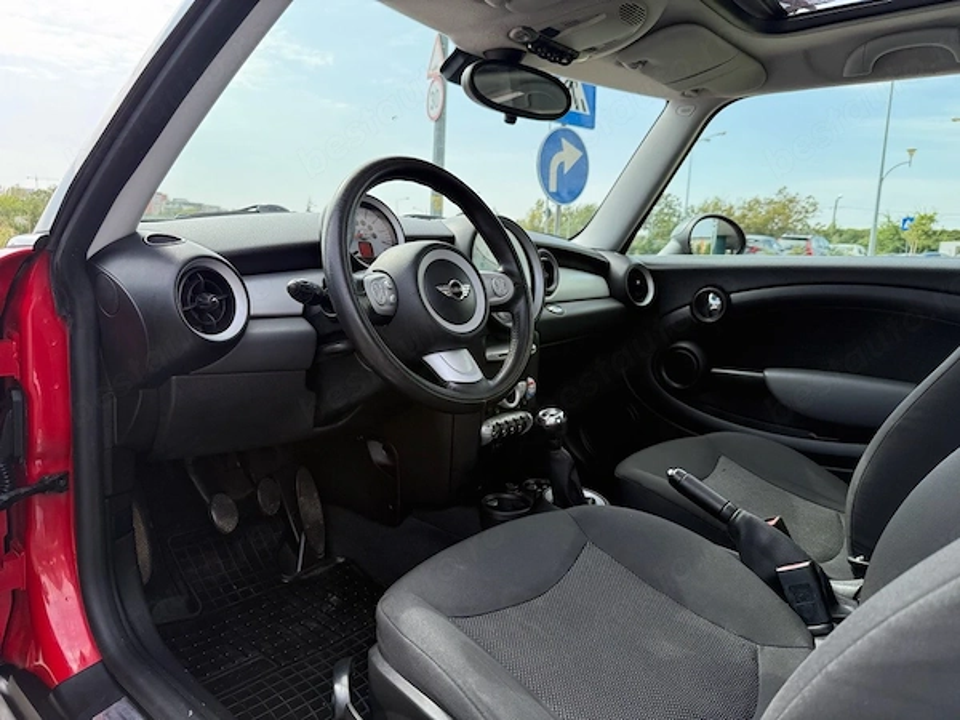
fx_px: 666
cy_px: 360
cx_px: 480
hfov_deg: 71.6
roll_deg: -2.2
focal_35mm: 24
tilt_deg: -8.8
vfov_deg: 56.8
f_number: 1.78
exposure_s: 1/1106
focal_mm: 6.76
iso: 80
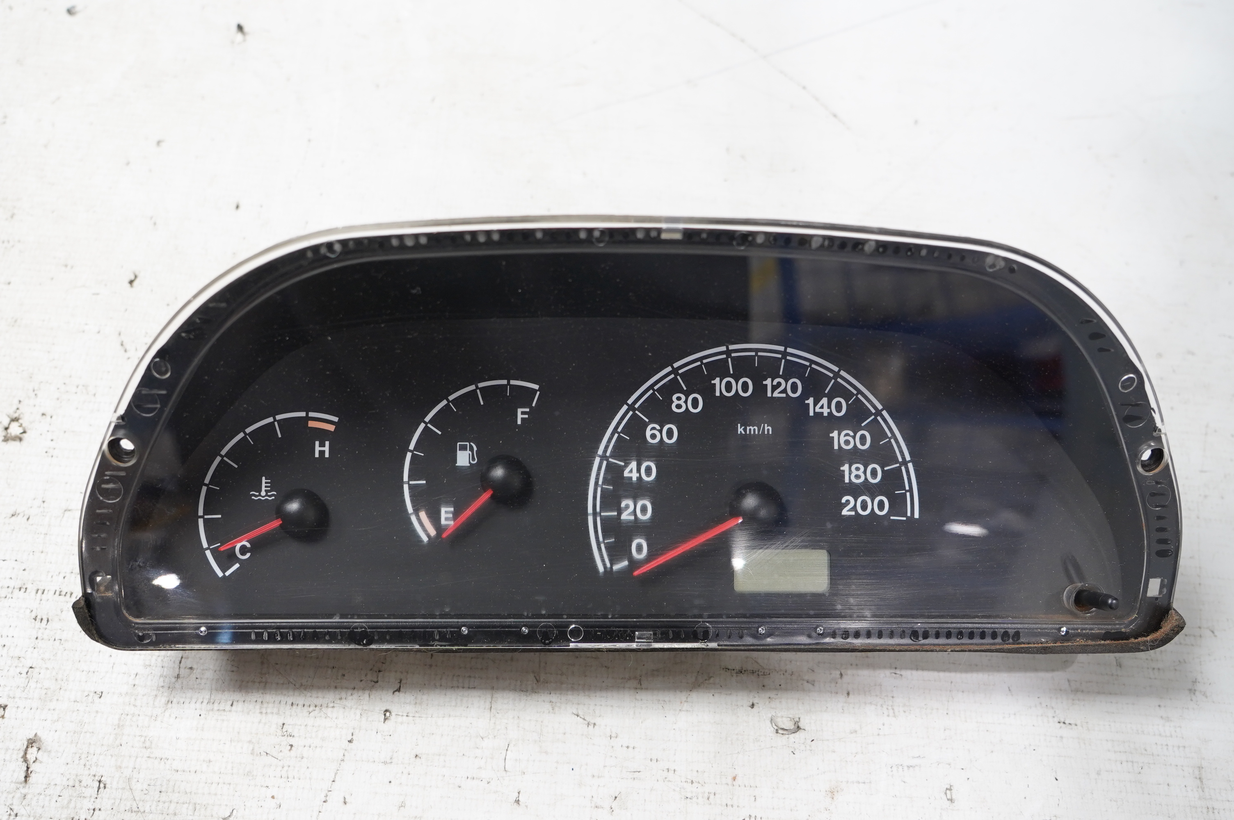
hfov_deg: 57.3
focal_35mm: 33
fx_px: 1130
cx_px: 617
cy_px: 410
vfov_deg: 39.9
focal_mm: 22
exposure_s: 1/60
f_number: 4
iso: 800
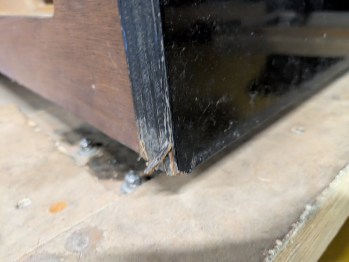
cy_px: 131
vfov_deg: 54.9
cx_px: 174
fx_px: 252
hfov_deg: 69.4
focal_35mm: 25
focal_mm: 5.43
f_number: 1.89
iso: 979
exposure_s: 1/25
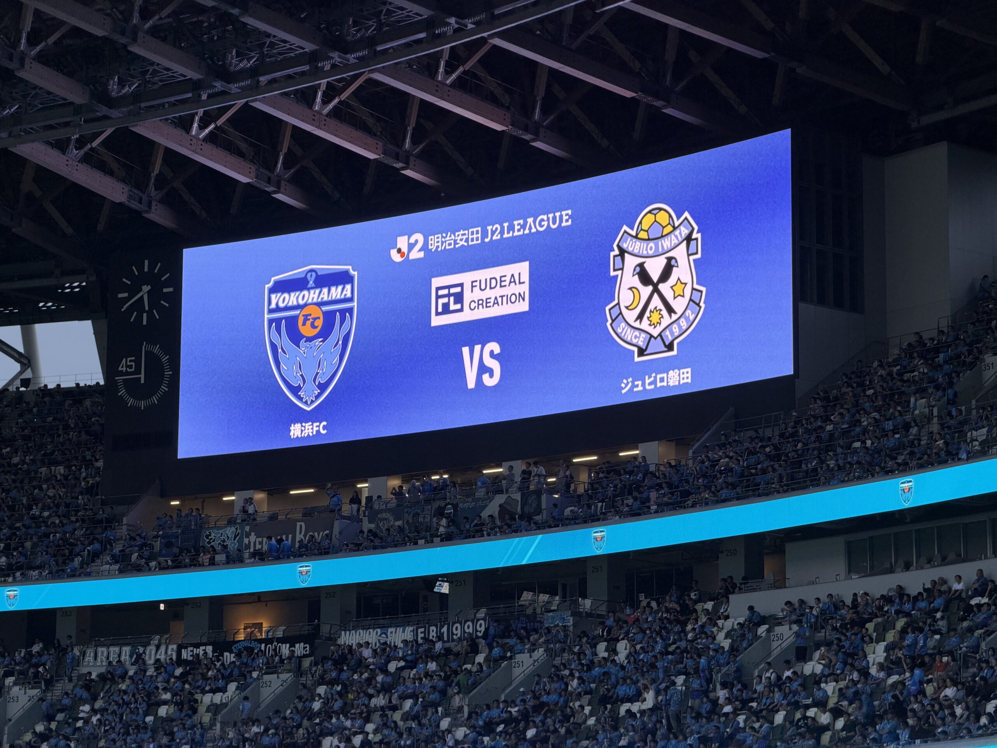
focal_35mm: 100
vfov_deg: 14.8
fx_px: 2880
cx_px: 498
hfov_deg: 19.6
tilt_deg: +10.4
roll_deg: -0.3
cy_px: 374
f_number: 2.8
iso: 125
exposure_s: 1/121
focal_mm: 16.89
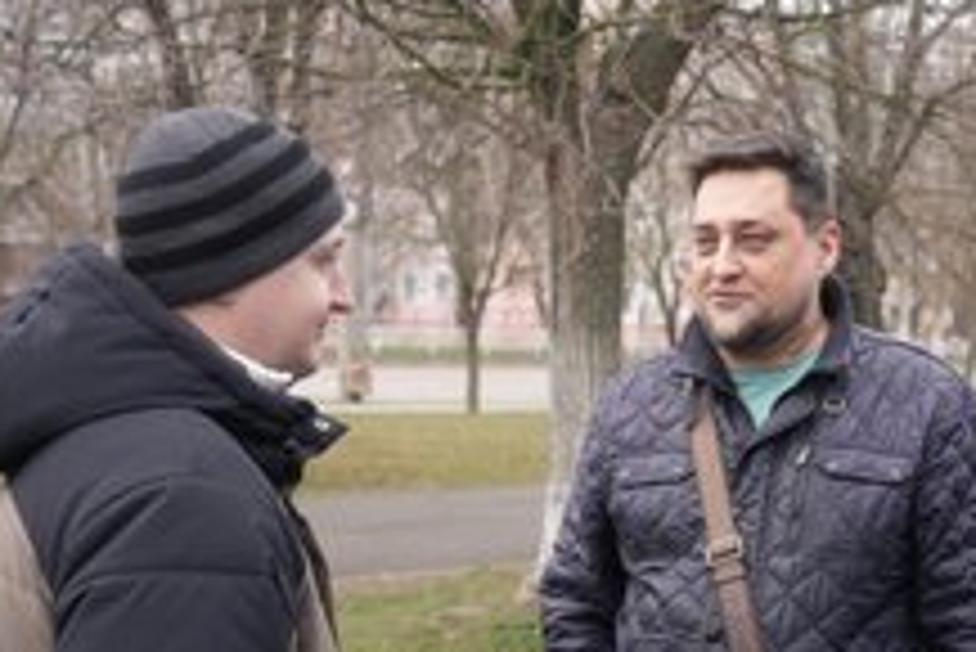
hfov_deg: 27.8
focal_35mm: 72
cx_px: 670
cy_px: 564
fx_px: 1953
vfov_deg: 18.7
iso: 320
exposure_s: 1/160
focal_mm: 39
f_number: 4
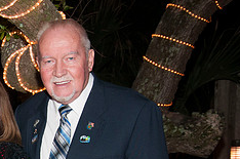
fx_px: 792
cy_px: 187
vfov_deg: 11.3
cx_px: -50
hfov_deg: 16.5
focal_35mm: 119
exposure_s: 1/30
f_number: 5.6
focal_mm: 32
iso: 400
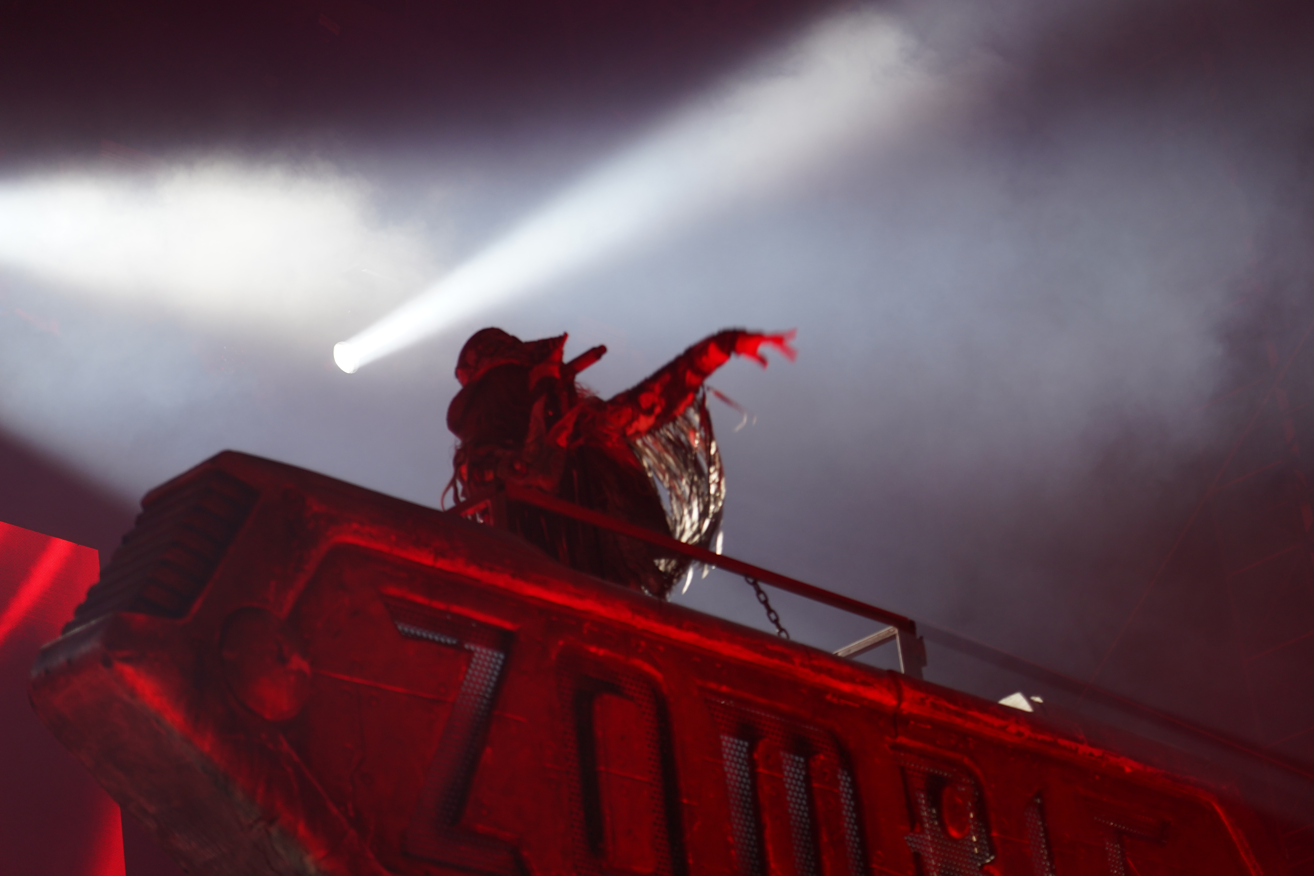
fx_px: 3832
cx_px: 657
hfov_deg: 19.5
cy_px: 438
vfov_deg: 13.0
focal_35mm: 105
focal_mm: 105
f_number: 4
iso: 800
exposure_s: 1/125
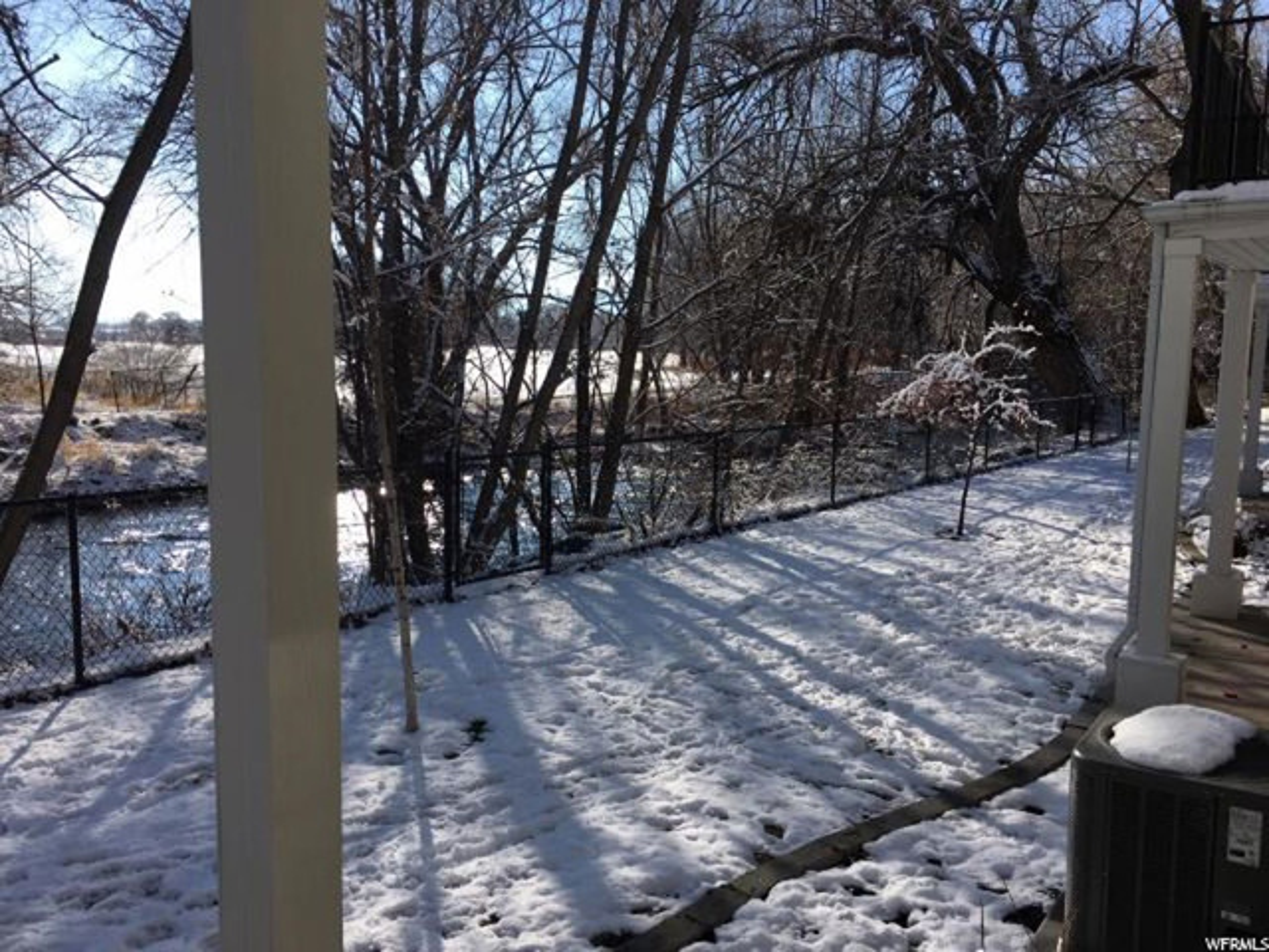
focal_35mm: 29
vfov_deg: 48.2
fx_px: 1063
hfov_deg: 61.7
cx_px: 634
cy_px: 476
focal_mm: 4.15
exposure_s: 1/1603
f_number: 2.2
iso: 25
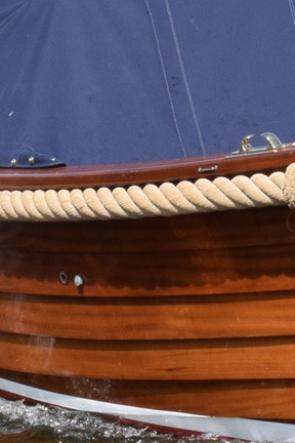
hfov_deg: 2.9
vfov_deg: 4.3
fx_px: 5874
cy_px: 29
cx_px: 166
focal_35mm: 478
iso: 640
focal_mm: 55
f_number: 18
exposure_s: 1/320
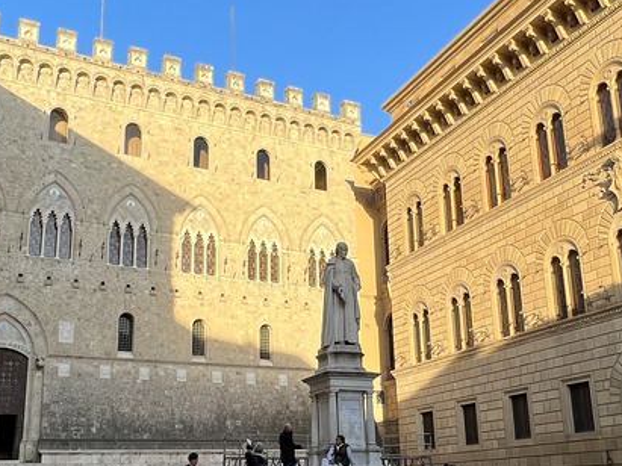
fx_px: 683
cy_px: 309
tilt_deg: +13.3
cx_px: 333
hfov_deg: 49.0
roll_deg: +2.1
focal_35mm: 38
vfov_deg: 37.3
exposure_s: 1/506
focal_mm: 1.57
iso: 32
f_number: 1.8
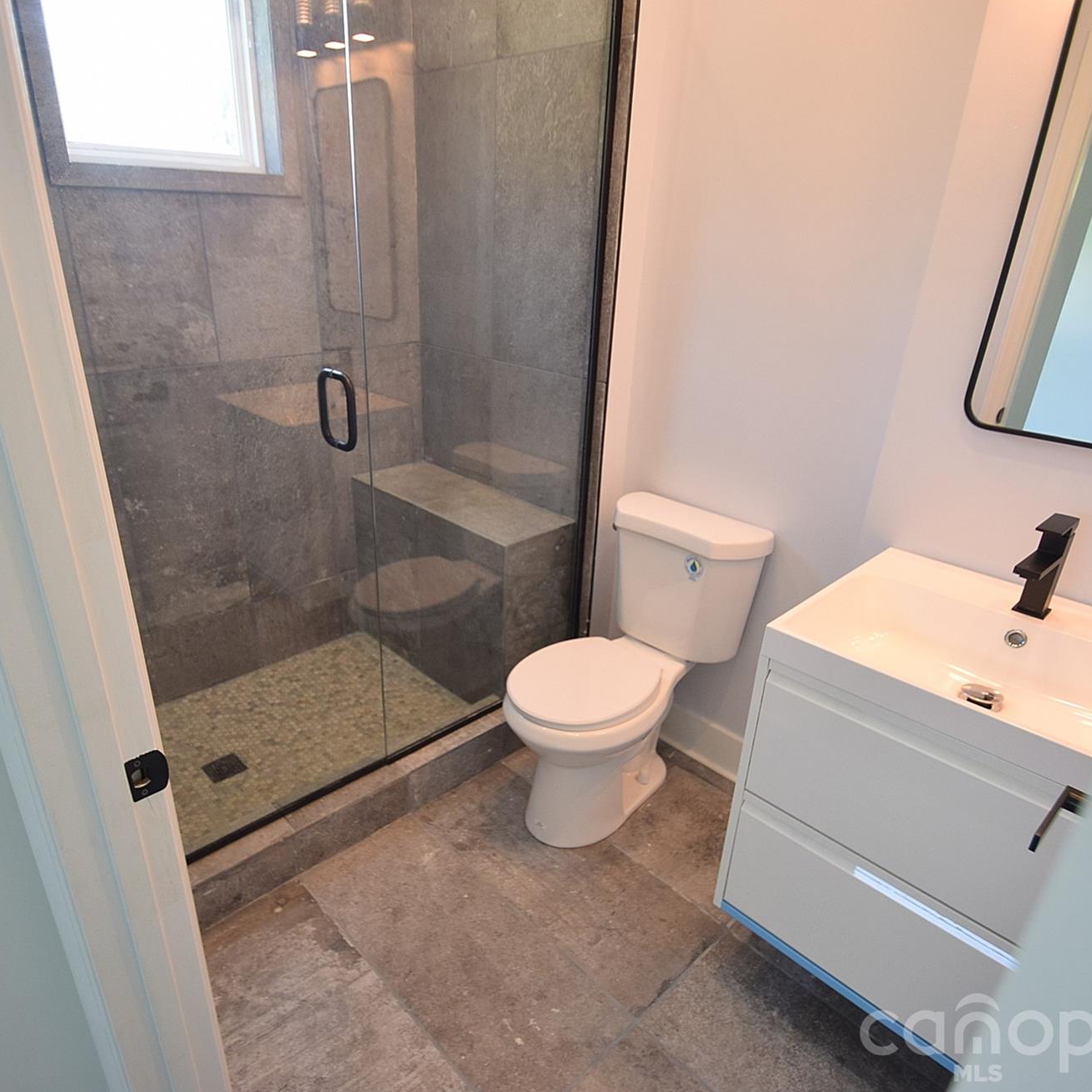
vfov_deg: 74.8
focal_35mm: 20
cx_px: 507
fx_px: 714
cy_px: 524
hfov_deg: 74.7
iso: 400
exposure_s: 1/80
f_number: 4.5
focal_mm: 10
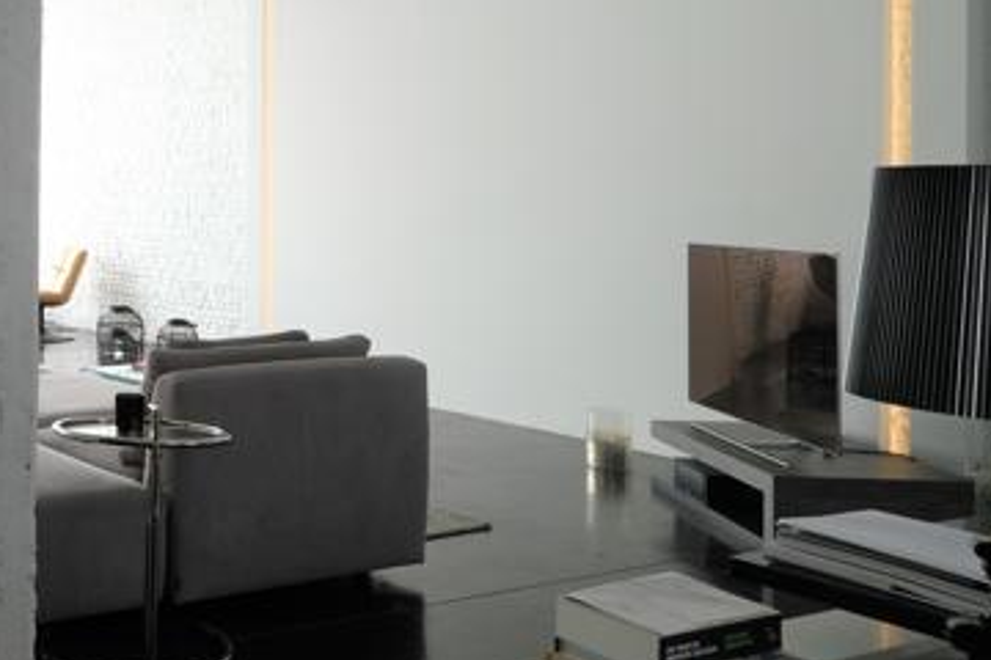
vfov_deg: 30.2
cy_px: 192
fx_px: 1211
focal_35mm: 44
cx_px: 8
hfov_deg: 39.4
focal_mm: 14.5
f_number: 8
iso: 200
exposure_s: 1/10
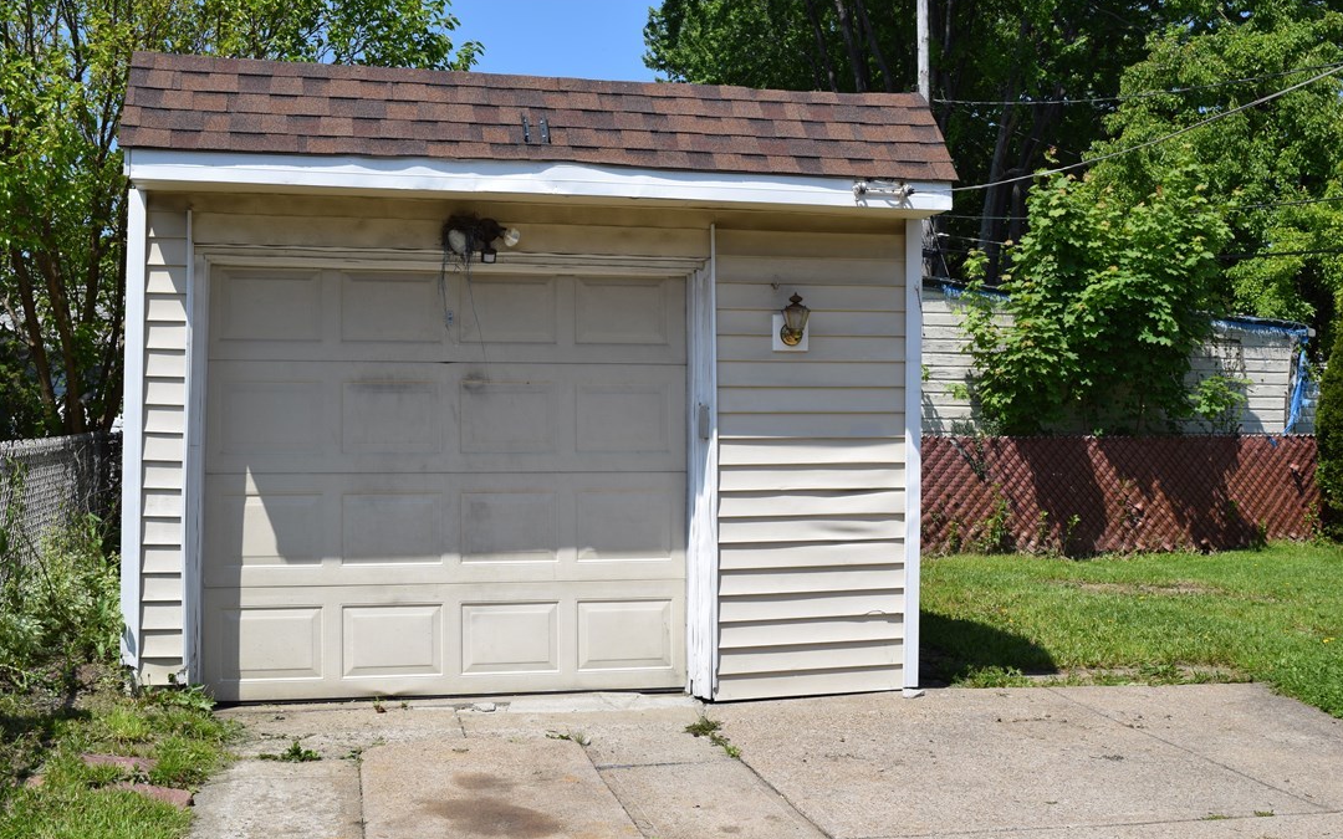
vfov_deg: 30.9
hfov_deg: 47.7
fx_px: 1519
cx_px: 670
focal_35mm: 42
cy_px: 436
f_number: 10
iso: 200
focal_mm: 27
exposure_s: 1/400
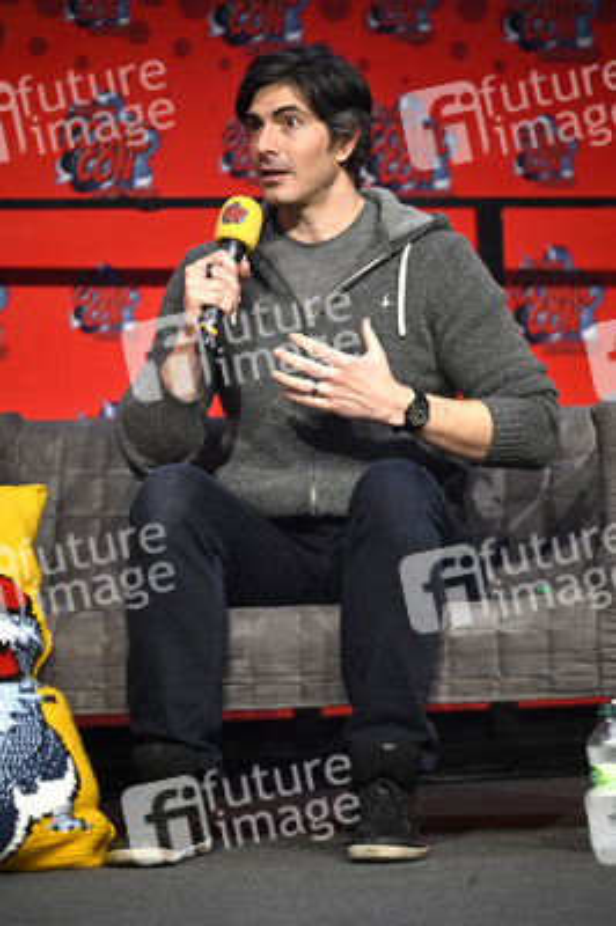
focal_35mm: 170
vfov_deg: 12.1
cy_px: 463
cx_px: 308
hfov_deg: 8.1
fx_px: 4371
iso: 800
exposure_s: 1/320
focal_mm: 170
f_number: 2.8
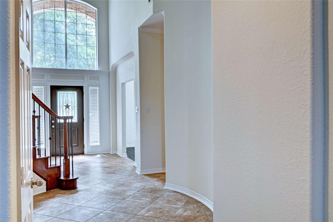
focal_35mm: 30
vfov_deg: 43.5
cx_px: 166
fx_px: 277
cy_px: 111
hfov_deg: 62.0
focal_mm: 30
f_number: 8
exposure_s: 1/15
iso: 400
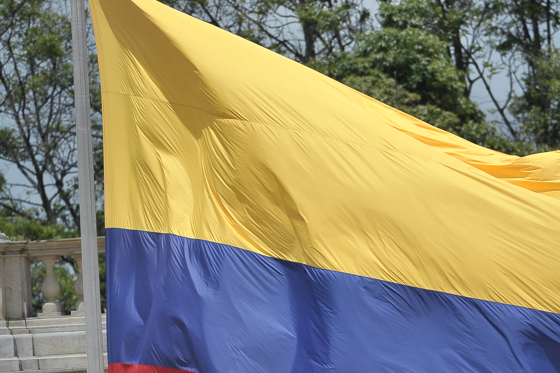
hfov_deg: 2.6
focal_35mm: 786
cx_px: 492
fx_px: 12219
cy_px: 276
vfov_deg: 1.7
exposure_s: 1/6400
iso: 400
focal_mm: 360
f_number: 4.5
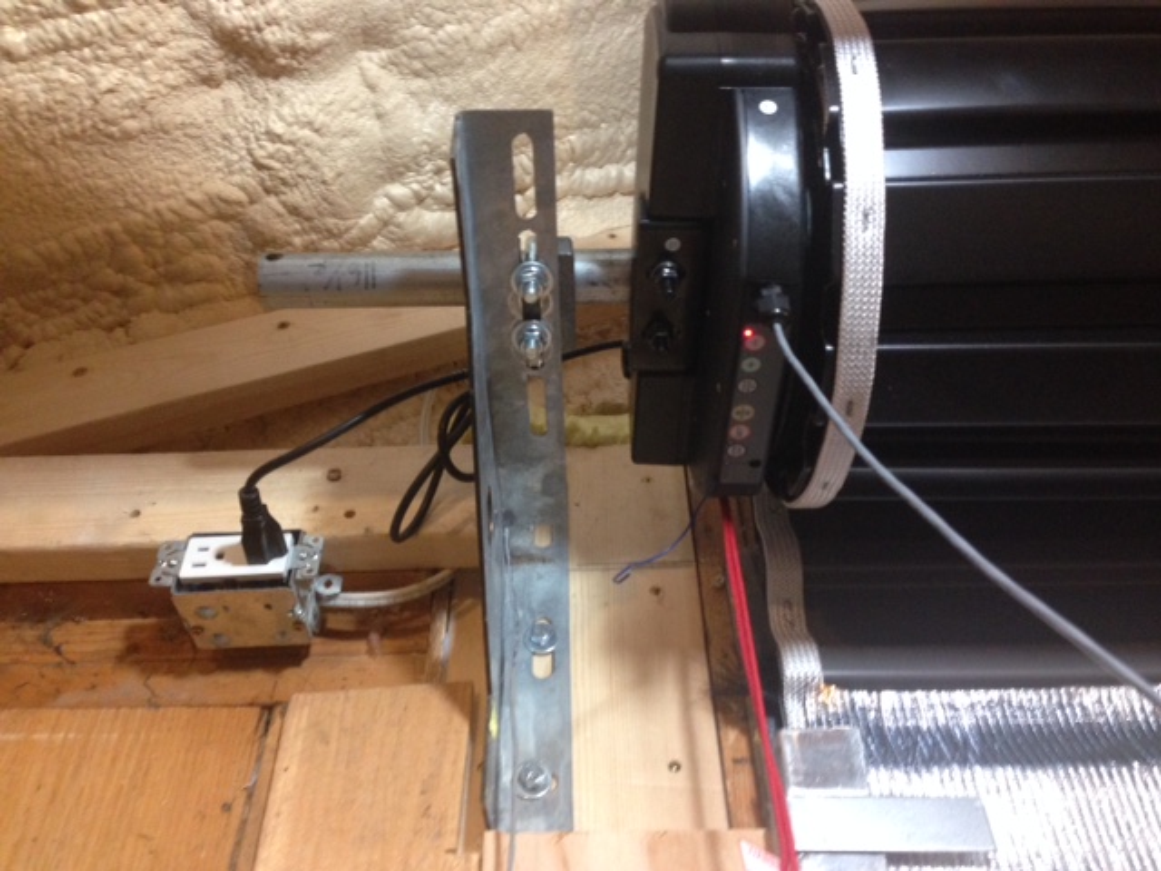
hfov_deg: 55.4
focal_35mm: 33
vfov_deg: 42.9
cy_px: 436
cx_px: 580
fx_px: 1107
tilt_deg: +46.2
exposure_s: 1/20
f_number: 2.4
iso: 250
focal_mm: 4.12
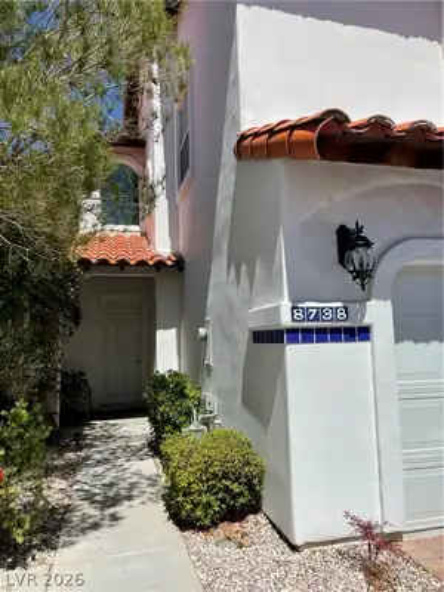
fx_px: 445
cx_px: 222
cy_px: 296
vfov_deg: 67.3
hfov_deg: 53.1
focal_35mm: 26
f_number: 1.6
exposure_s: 1/5814
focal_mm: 4.2
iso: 32
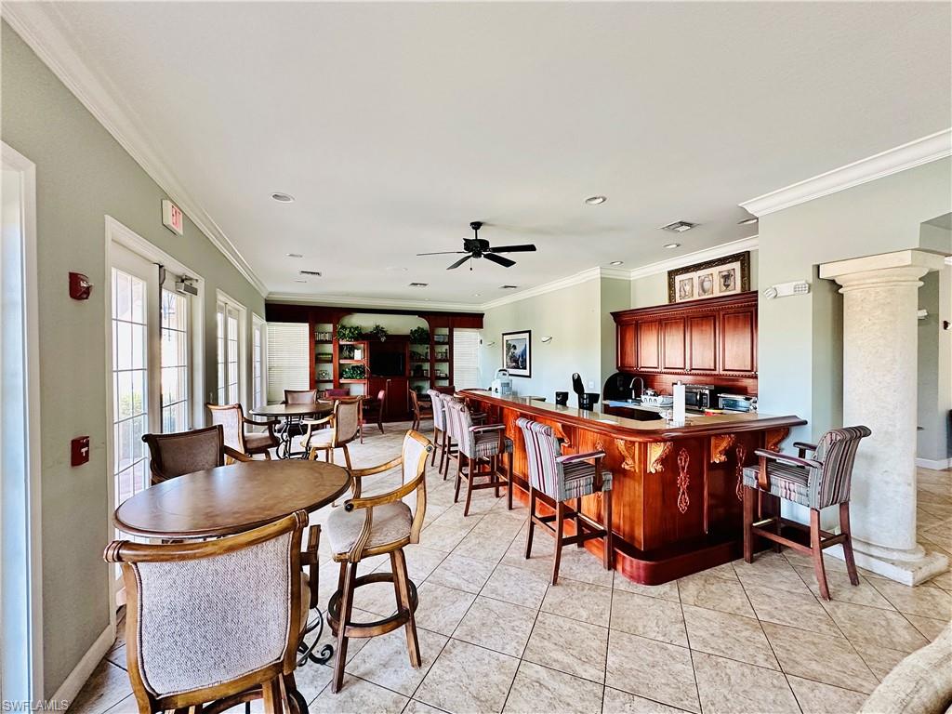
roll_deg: +0.1
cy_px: 357
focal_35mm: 14
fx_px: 385
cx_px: 476
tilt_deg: -0.2
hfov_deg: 102.1
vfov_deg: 85.7
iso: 320
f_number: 2.2
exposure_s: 1/64
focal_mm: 2.22
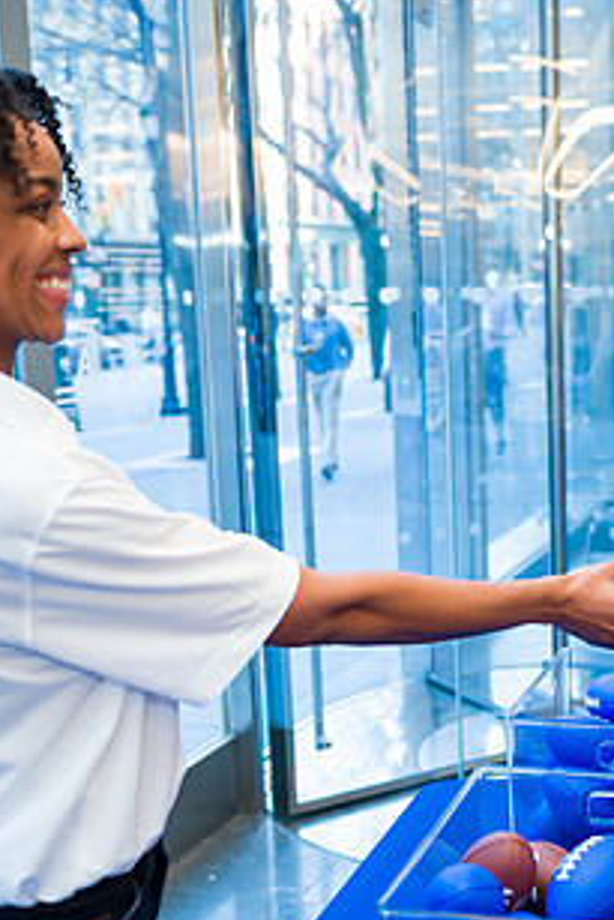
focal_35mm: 51
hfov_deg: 25.2
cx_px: 620
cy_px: 482
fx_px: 1303
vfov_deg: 38.9
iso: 400
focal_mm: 27
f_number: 3.2
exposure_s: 1/125
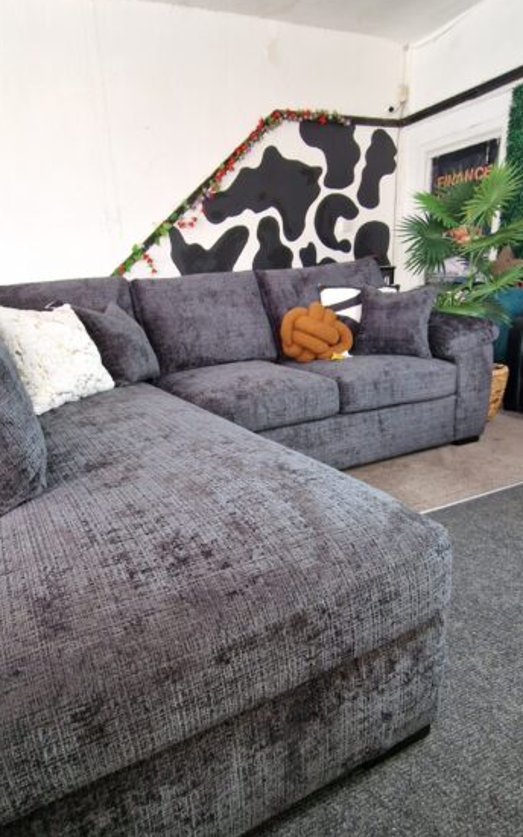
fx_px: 456
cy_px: 428
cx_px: 228
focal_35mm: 20
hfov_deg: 59.4
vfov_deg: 85.1
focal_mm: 2.2
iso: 400
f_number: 2.2
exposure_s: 1/33
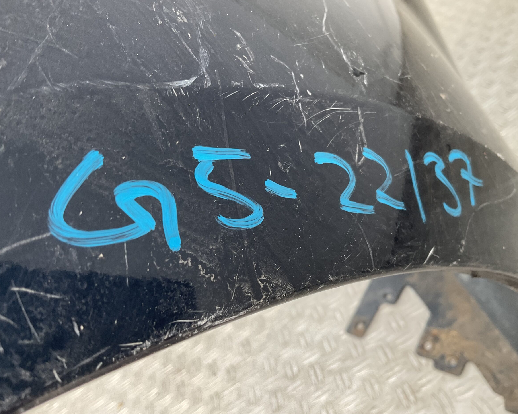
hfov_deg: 57.1
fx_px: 475
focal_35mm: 31
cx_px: 281
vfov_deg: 47.1
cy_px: 207
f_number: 1.8
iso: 64
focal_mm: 3
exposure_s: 1/120
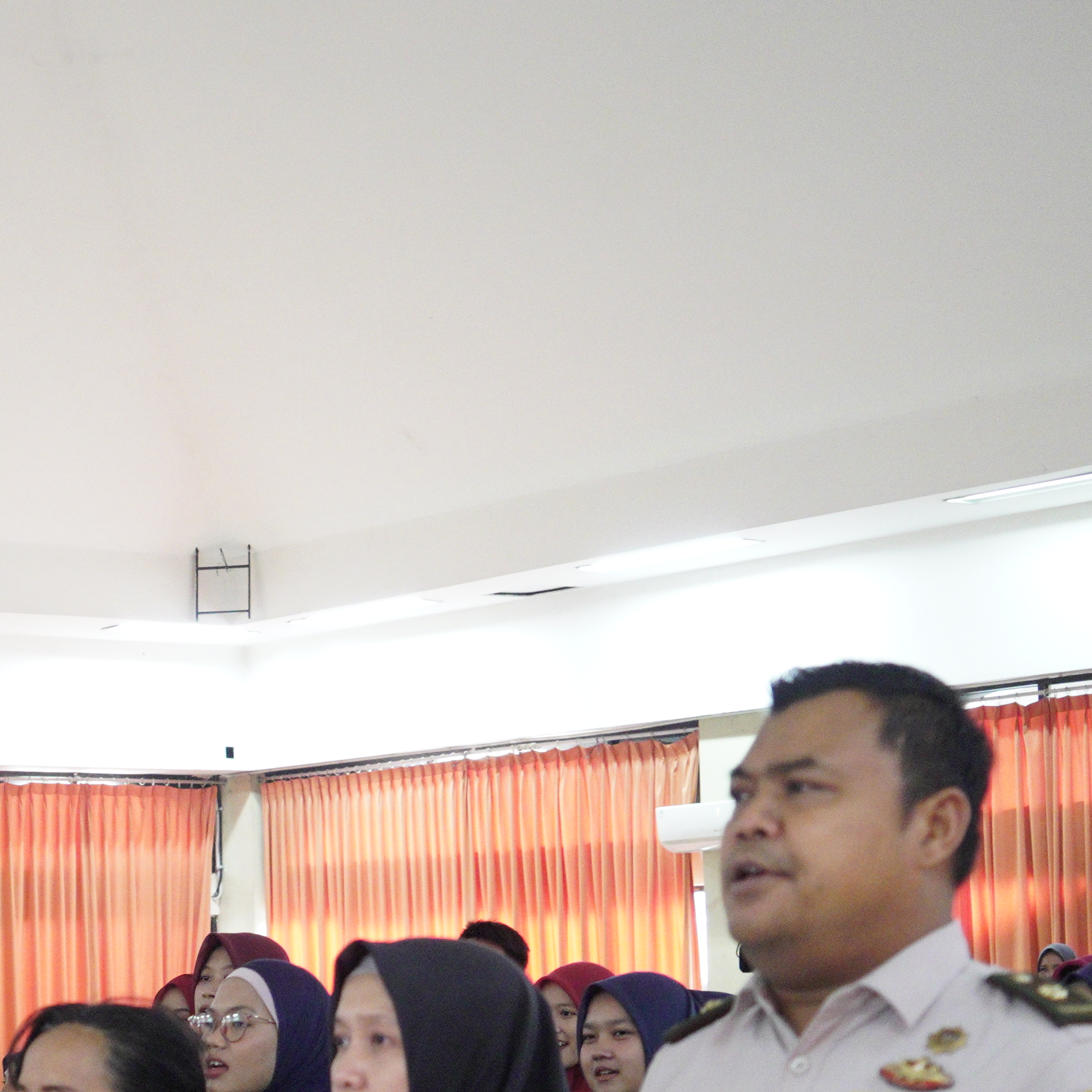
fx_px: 2998
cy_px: 1007
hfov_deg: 19.2
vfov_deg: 20.2
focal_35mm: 84
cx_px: -295
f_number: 4
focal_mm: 35
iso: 6400
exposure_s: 1/80
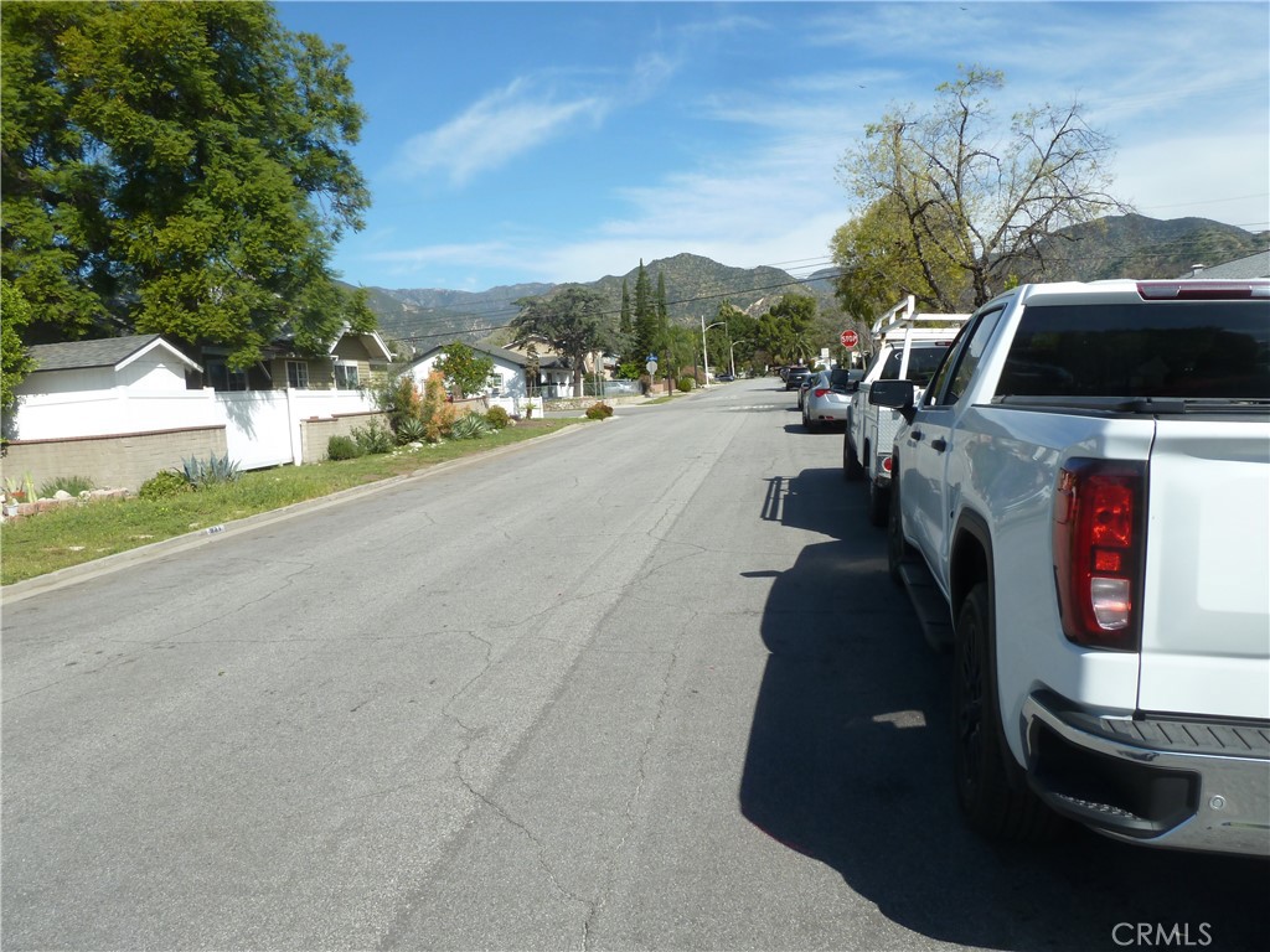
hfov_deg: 69.4
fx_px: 917
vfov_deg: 54.9
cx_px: 635
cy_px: 476
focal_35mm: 25
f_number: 5
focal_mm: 4.1
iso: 80
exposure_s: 1/400
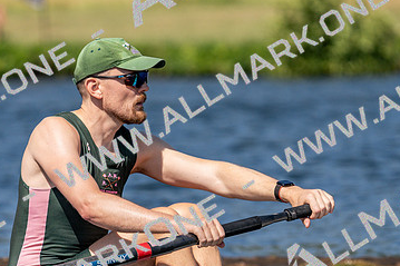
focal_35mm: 590
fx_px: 6552
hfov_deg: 3.5
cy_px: 191
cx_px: 192
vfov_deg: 2.3
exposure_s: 1/2000
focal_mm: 365
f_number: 6.3
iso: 200
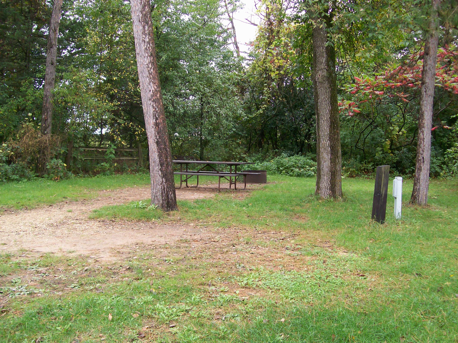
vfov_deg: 39.7
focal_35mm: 36
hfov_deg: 51.4
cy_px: 172
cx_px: 229
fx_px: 476
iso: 80
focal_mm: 6
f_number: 2.7
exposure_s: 1/119
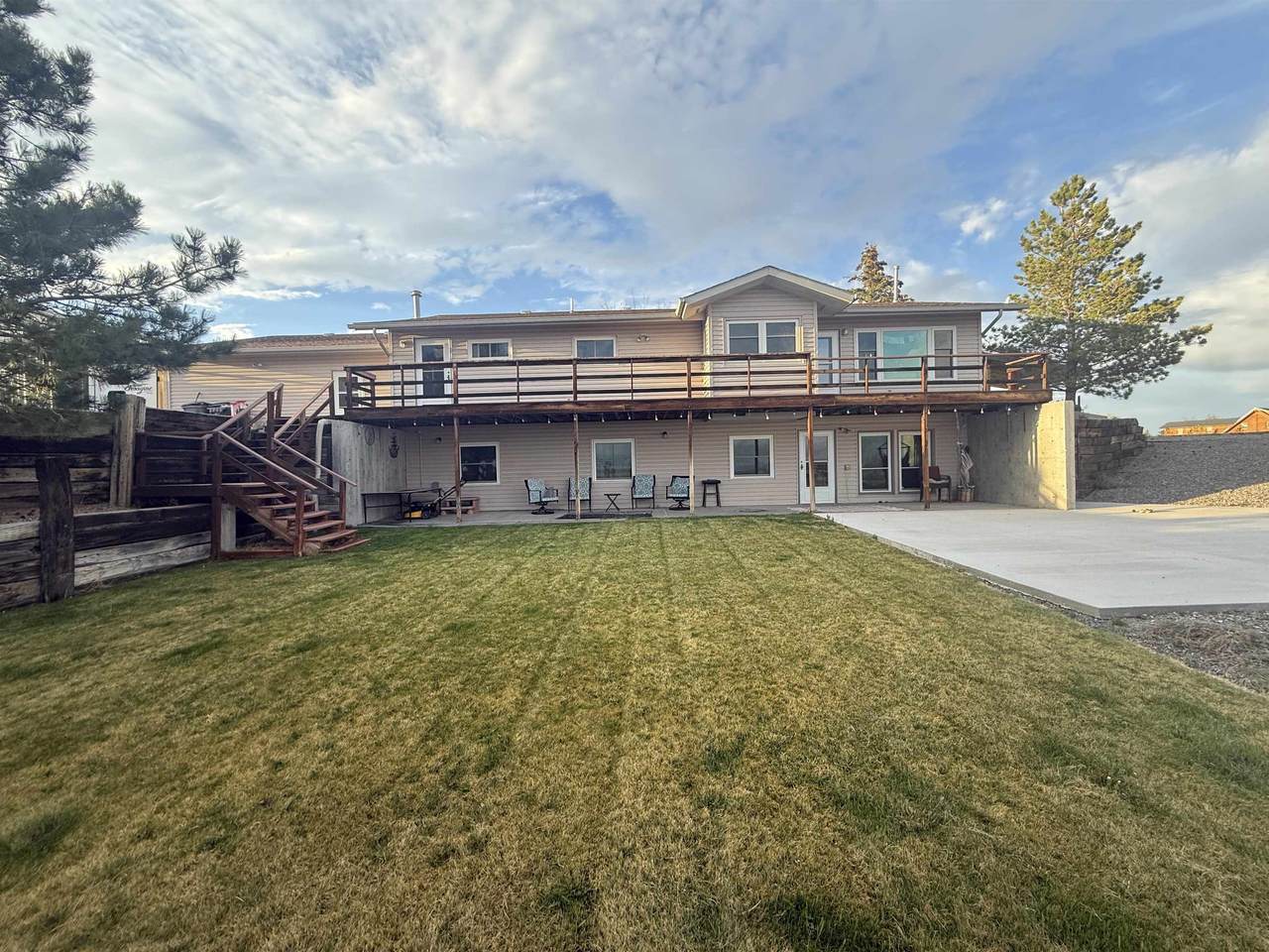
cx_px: 634
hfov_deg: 102.1
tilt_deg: -1.1
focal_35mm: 14
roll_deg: +0.9
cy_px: 476
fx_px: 513
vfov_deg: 85.7
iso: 64
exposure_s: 1/247
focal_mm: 2.22
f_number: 2.2
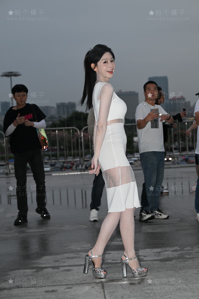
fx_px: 580
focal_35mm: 70
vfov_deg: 28.8
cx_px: 100
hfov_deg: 19.5
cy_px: 150
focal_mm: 70
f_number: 5.6
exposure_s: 1/200
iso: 400
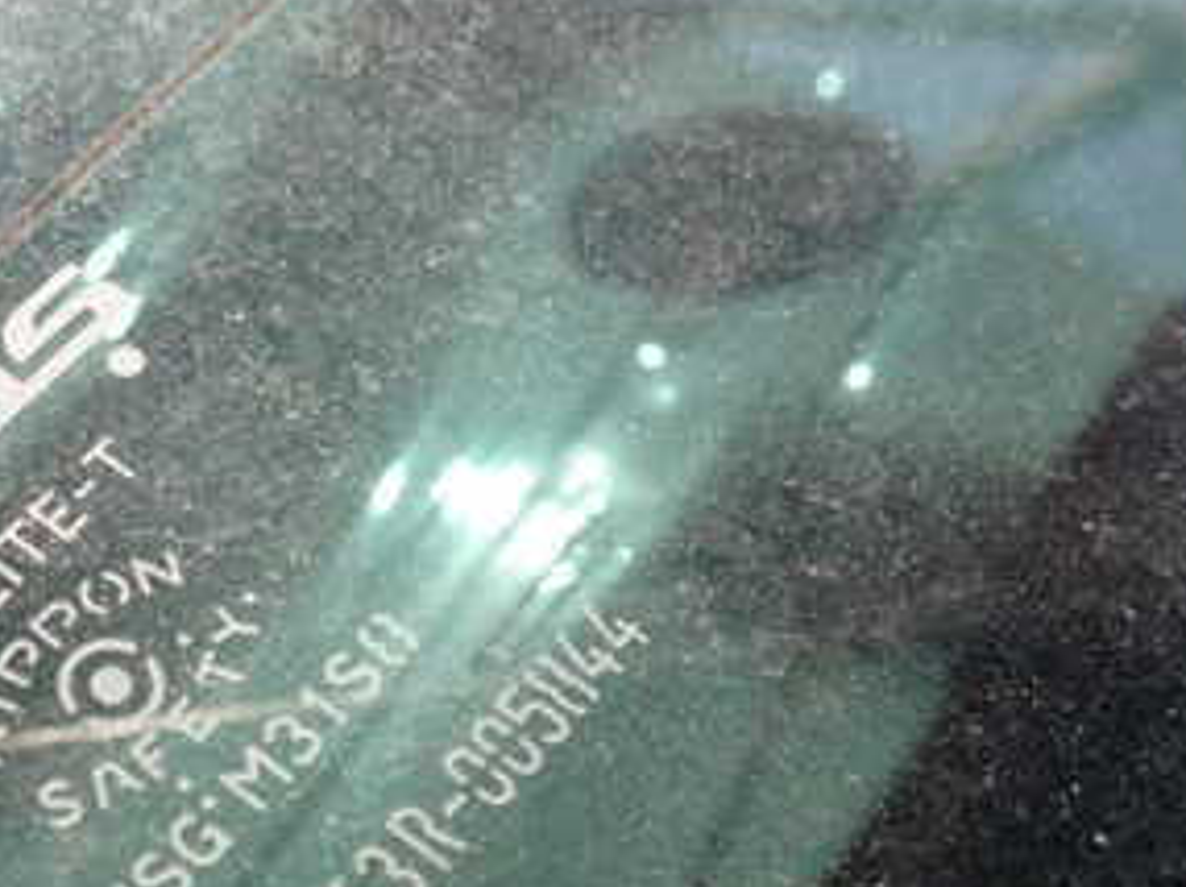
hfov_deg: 29.0
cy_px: 680
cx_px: 37
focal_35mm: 63
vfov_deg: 23.0
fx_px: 2157
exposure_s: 1/400
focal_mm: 5.4
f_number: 3.2
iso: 100
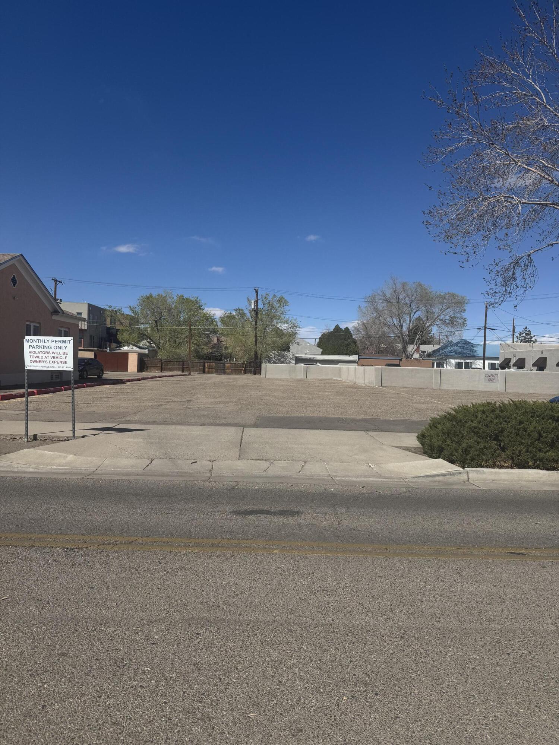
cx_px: 280
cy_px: 372
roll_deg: -0.3
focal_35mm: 24
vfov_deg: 71.6
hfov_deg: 56.8
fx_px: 517
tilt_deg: -1.1
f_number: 1.78
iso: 80
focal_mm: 6.76
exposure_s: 1/7937
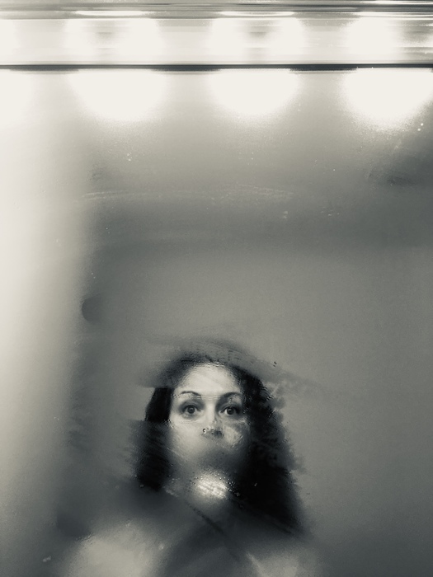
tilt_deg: +22.5
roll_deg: +0.5
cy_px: 288
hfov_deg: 48.2
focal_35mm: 29
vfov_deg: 61.7
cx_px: 216
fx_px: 484
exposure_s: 1/60
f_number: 2.2
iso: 32
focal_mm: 4.15
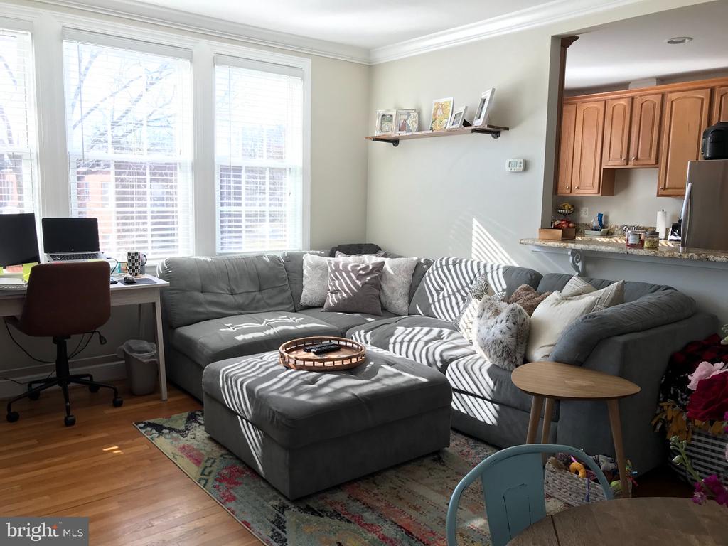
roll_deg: -1.0
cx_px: 364
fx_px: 589
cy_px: 273
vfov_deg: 49.7
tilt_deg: -7.3
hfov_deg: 63.4
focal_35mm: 28
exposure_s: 1/125
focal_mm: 3.99
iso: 20
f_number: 1.8
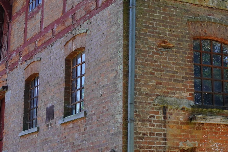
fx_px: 570
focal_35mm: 90
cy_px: 38
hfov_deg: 22.3
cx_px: 189
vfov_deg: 15.1
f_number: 5.6
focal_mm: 16
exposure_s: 1/80
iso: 100
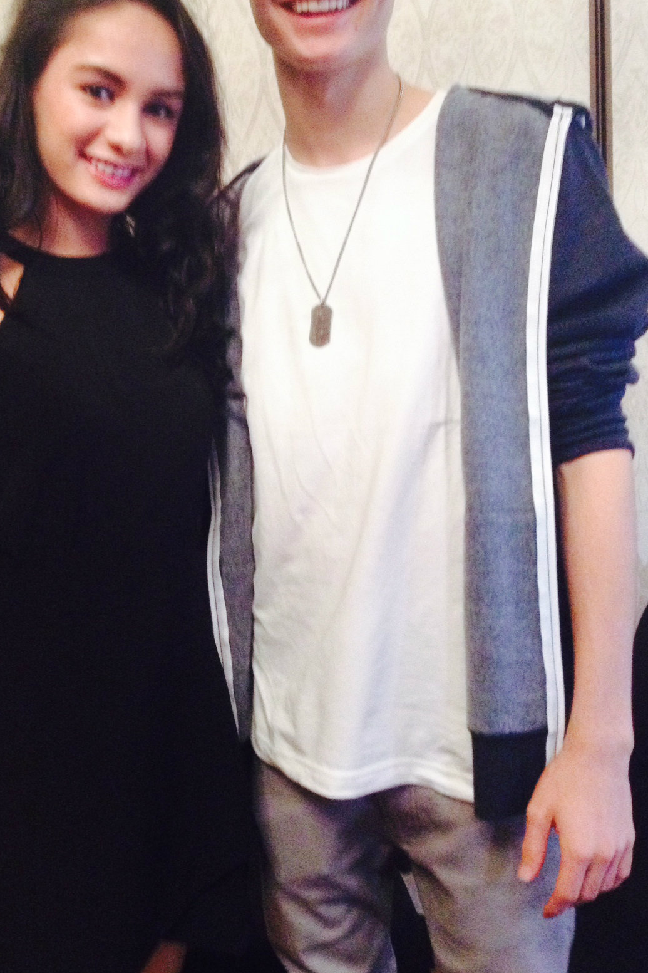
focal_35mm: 48
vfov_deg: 40.8
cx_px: 180
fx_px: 1296
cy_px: 365
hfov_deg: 27.8
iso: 400
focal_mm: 4.28
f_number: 2.4
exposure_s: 1/15
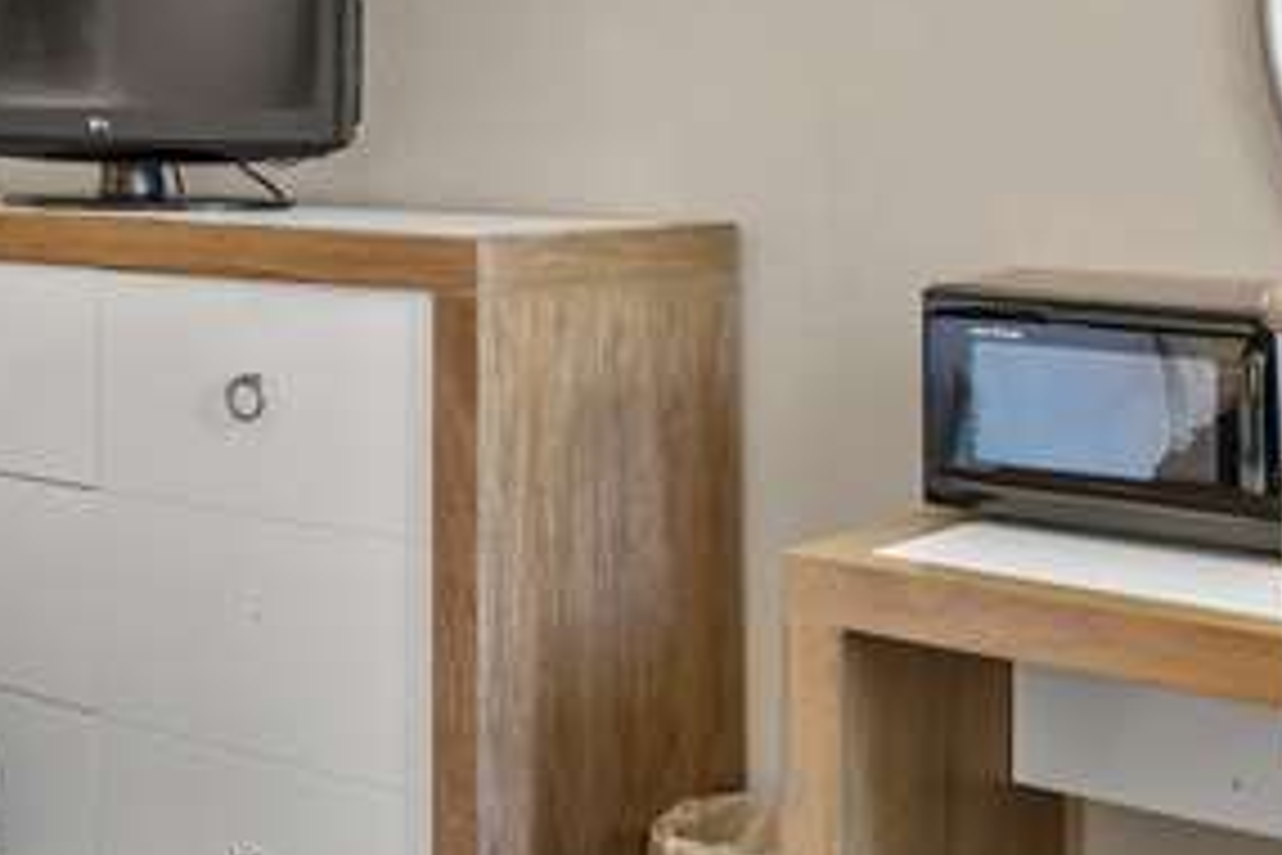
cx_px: 115
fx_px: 2172
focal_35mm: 61
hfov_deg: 31.3
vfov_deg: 22.1
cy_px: 216
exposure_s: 1/3.33
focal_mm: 17
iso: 640
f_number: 8
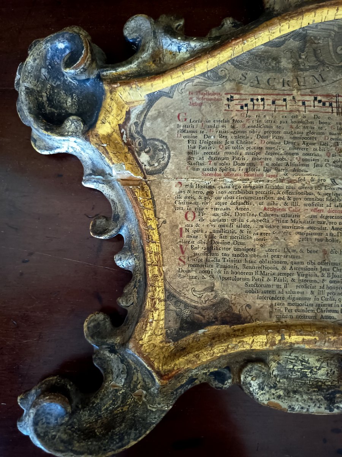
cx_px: 171
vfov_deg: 71.6
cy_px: 228
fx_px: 316
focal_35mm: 24
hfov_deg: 56.8
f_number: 1.7
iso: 4500
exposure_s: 1/14.3
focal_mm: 5.24
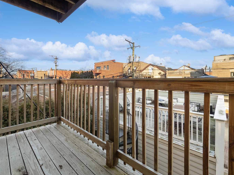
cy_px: 83
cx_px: 99
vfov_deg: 78.0
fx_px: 108
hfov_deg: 93.8
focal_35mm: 16
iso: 320
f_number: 8
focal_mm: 14
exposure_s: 1/100
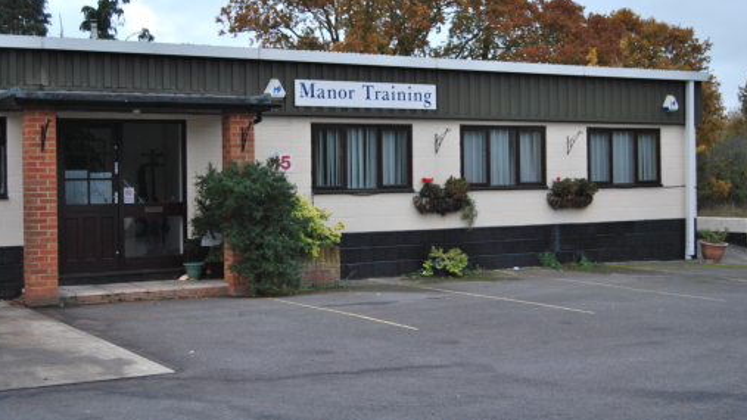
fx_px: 1069
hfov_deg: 38.5
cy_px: 176
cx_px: 373
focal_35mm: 54
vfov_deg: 22.2
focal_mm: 34
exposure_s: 1/40
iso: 200
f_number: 4.5
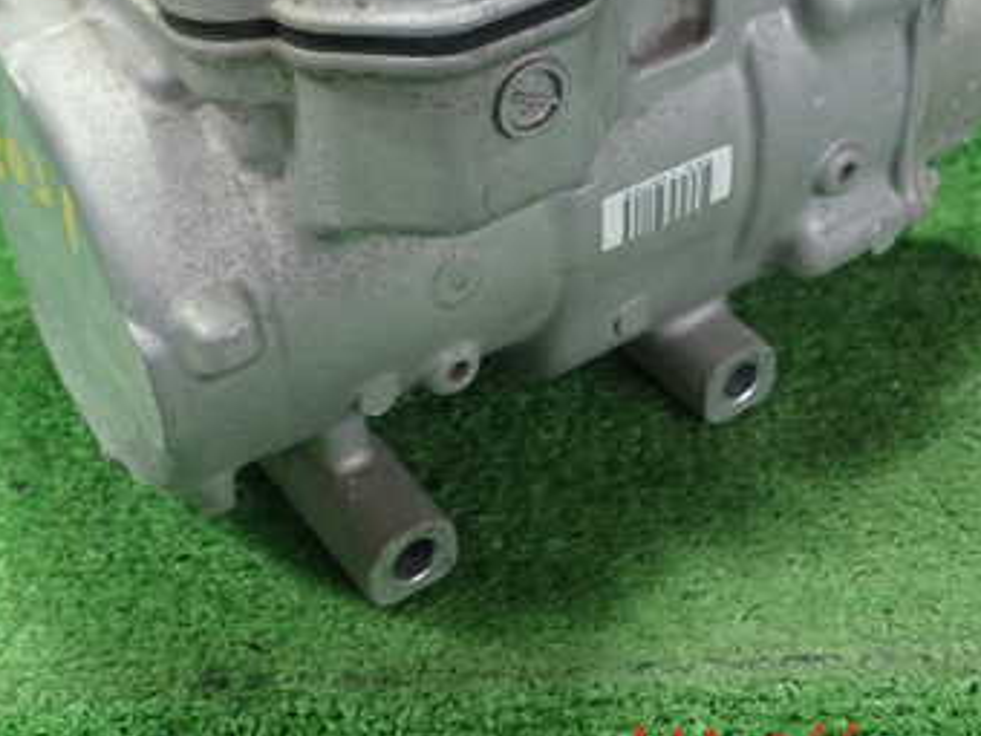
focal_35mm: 53
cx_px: 421
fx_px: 1502
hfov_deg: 36.1
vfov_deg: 27.0
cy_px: 141
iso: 400
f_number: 2.3
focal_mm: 5.5
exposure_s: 1/125
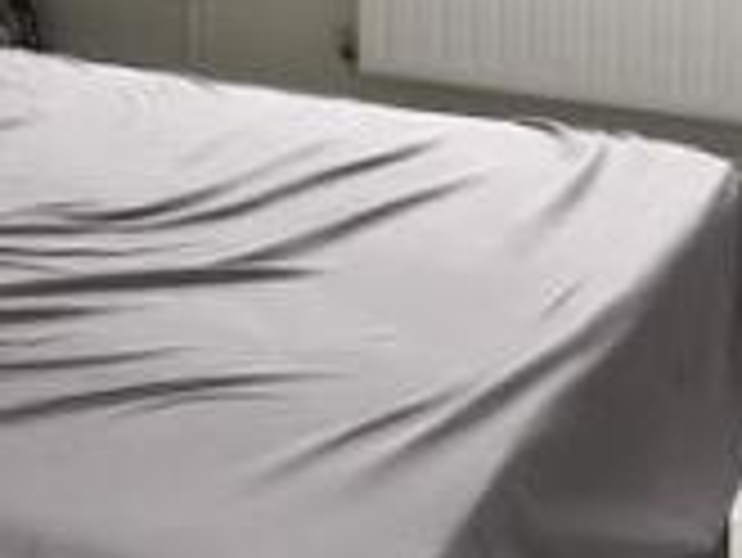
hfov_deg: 18.8
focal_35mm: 99
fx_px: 2124
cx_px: -128
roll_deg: +2.4
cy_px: -182
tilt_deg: -11.5
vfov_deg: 14.3
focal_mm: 3.99
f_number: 1.8
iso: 40
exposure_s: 1/100
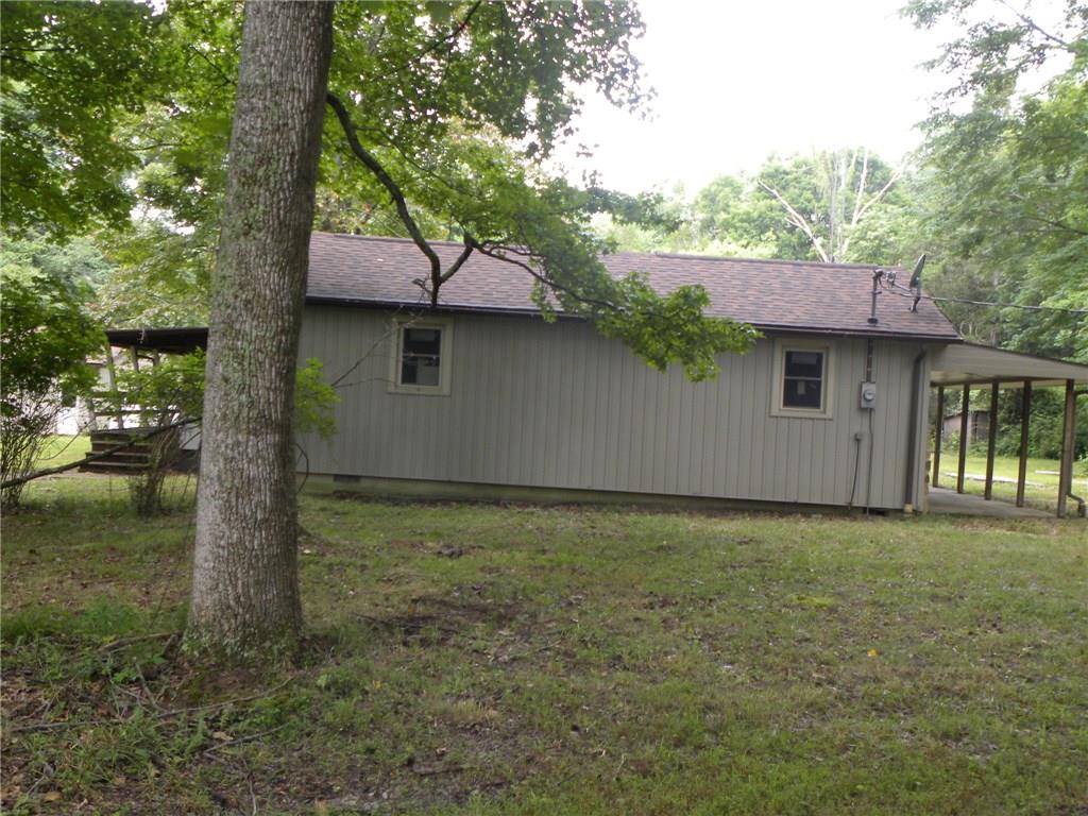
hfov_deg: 50.1
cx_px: 544
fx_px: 1163
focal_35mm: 37
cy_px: 408
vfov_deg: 38.7
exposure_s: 1/87
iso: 90
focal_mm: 6.6
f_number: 3.2
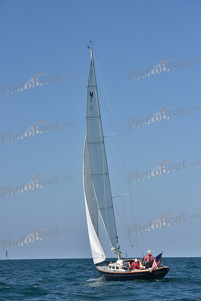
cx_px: 100
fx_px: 820
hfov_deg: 14.0
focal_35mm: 98
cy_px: 150
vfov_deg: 20.8
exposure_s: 1/1600
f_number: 8
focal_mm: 98
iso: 250
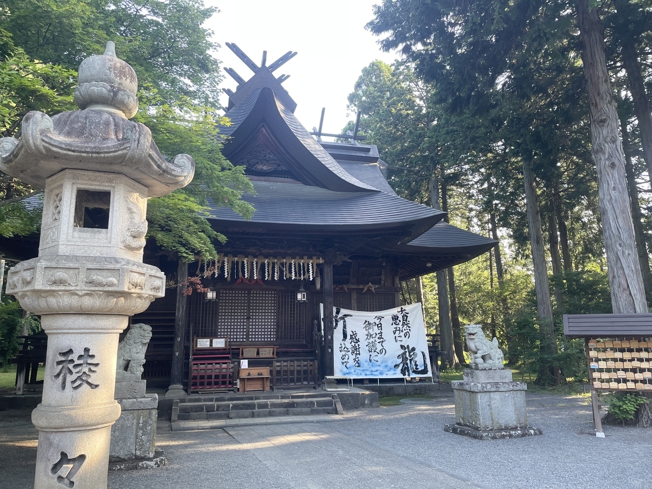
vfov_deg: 53.1
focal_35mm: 26
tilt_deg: +12.1
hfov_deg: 67.3
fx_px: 490
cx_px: 326
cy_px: 244
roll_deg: +0.2
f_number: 1.6
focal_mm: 4.2
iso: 40
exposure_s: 1/121
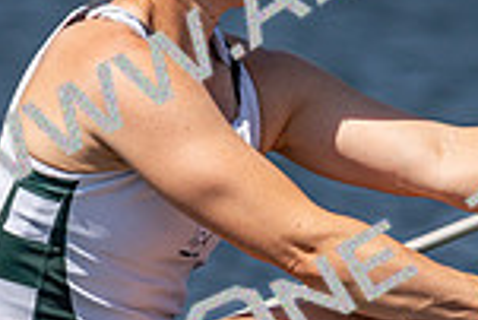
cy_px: 211
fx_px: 19165
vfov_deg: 1.0
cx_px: 323
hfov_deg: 1.4
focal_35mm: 1442
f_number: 6.3
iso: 250
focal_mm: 376
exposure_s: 1/2000
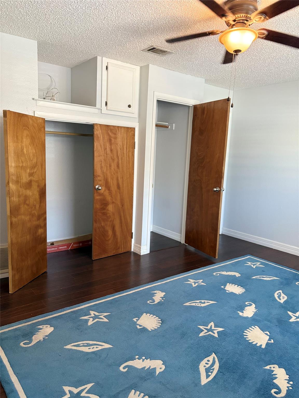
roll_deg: -2.3
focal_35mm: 26
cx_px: 150
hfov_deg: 53.1
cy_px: 199
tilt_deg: -7.9
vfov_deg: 67.3
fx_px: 299
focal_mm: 5.96
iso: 320
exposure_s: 1/60
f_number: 1.6
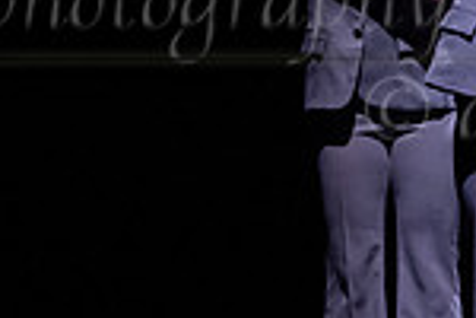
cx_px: 682
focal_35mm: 330
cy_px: 20
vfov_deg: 4.2
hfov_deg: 6.2
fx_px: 4363
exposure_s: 1/320
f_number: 4
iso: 4000
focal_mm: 75
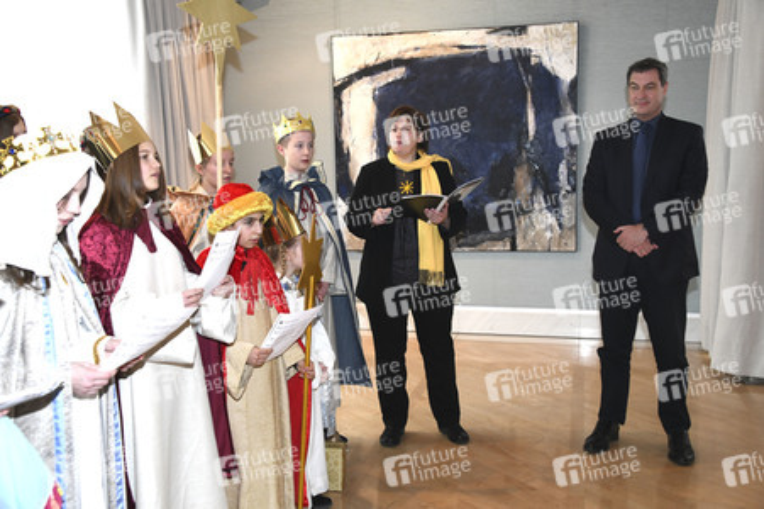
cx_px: 382
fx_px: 848
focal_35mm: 40
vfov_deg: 33.4
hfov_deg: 48.5
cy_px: 254
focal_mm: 40
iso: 2000
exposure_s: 1/160
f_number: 6.3
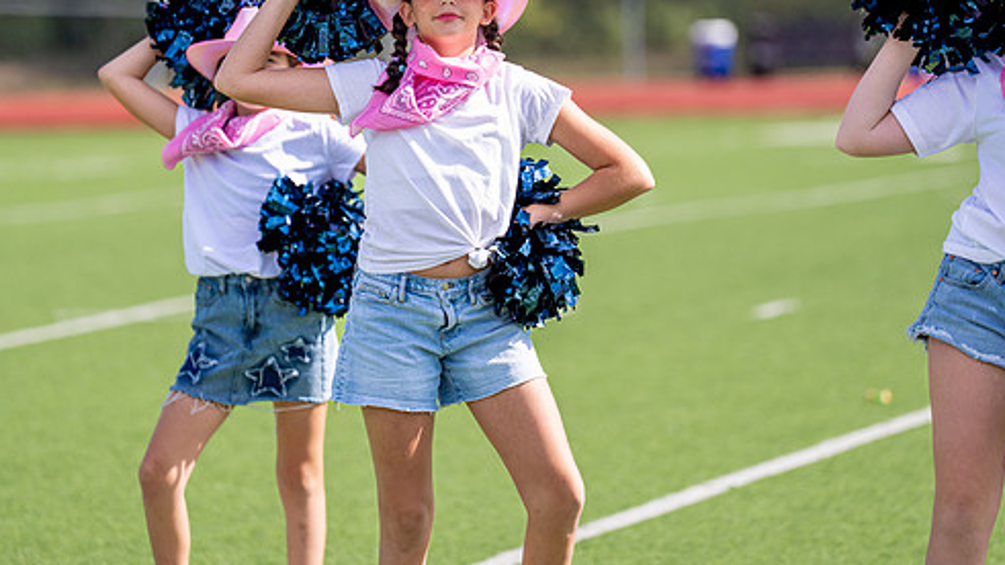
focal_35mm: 278
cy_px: 154
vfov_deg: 4.4
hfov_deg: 7.8
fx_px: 7407
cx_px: 459
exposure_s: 1/4000
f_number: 2.8
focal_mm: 182
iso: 250
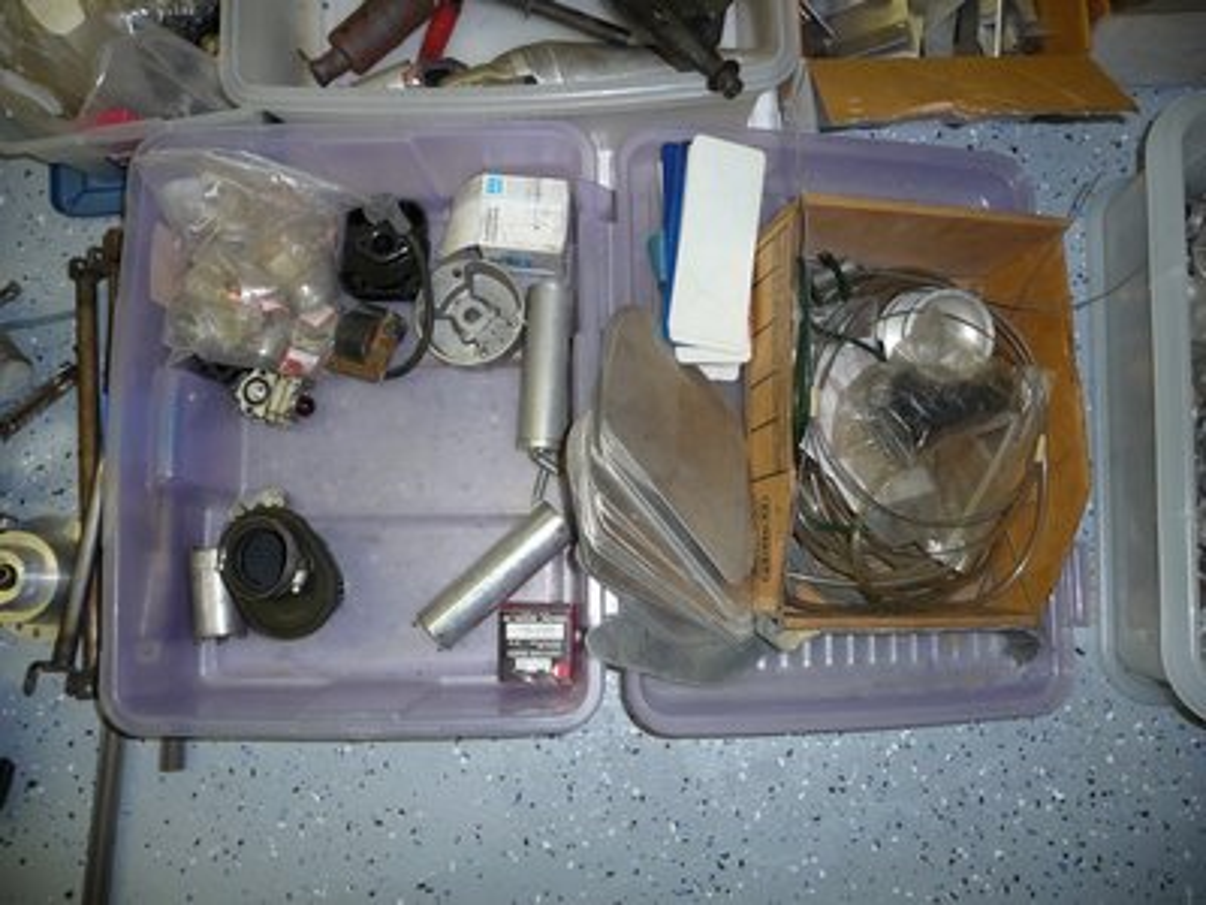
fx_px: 976
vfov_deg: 49.7
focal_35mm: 28
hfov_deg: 63.4
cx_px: 603
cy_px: 452
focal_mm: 4.7
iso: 100
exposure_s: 1/30
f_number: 3.3
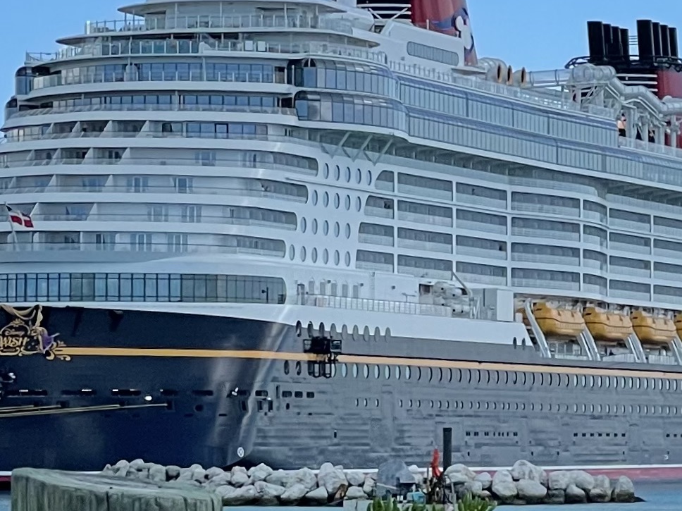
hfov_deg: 19.8
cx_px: 412
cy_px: 191
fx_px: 1950
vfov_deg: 14.9
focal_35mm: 99
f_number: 2
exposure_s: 1/1597
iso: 25
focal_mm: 6
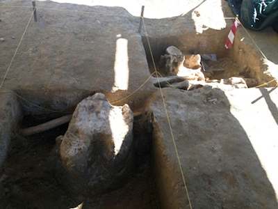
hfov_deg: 55.4
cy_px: 104
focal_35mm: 33
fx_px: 265
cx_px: 139
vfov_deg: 42.9
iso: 50
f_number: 2.4
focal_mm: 4.13
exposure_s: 1/274
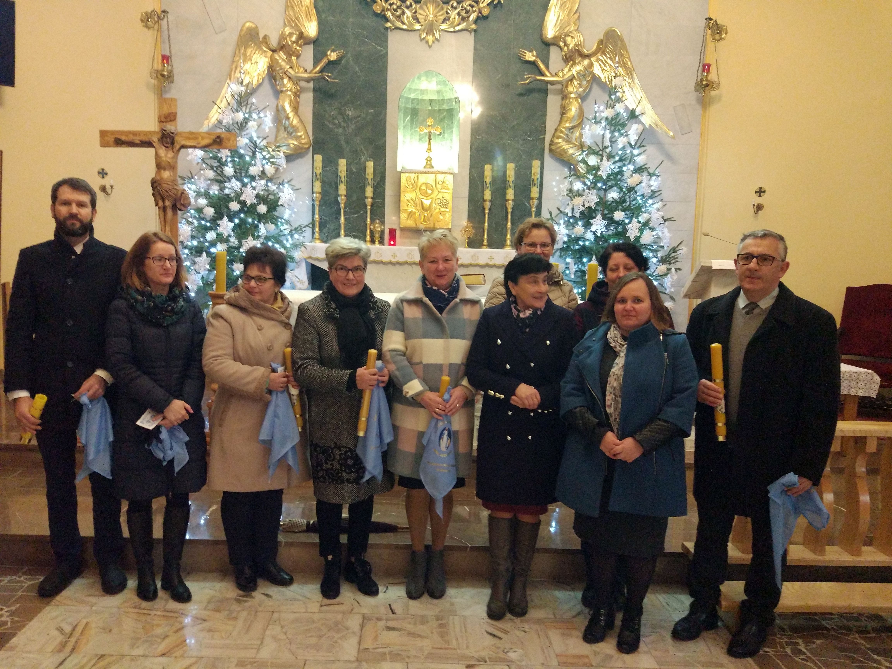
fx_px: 722
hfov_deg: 63.4
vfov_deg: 49.7
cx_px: 446
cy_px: 334
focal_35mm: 28
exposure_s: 1/14
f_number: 2
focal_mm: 4.26
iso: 1600
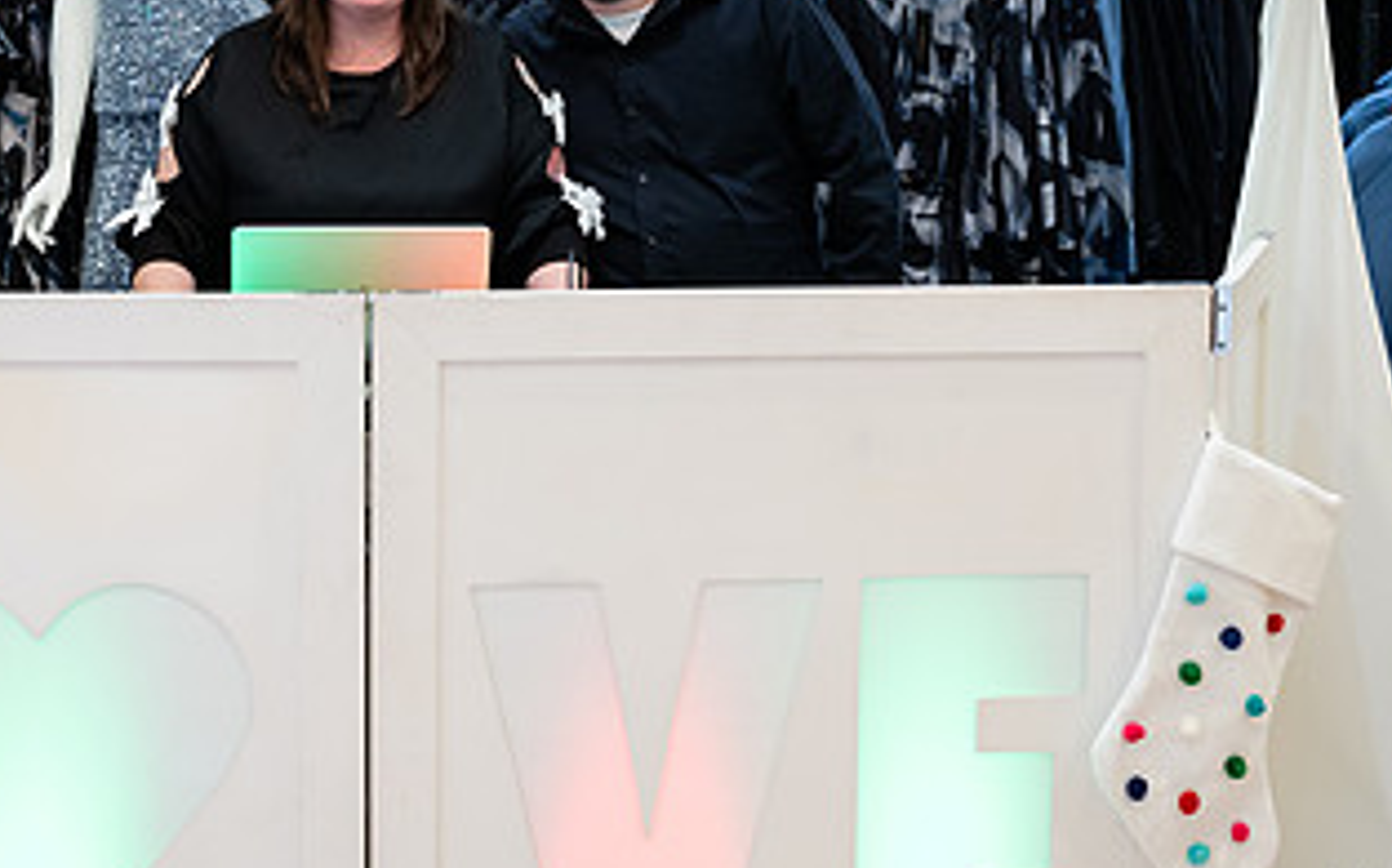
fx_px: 2918
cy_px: 154
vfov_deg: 16.8
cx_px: 440
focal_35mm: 77
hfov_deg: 26.6
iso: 1000
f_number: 3.2
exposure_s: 1/160
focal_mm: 40
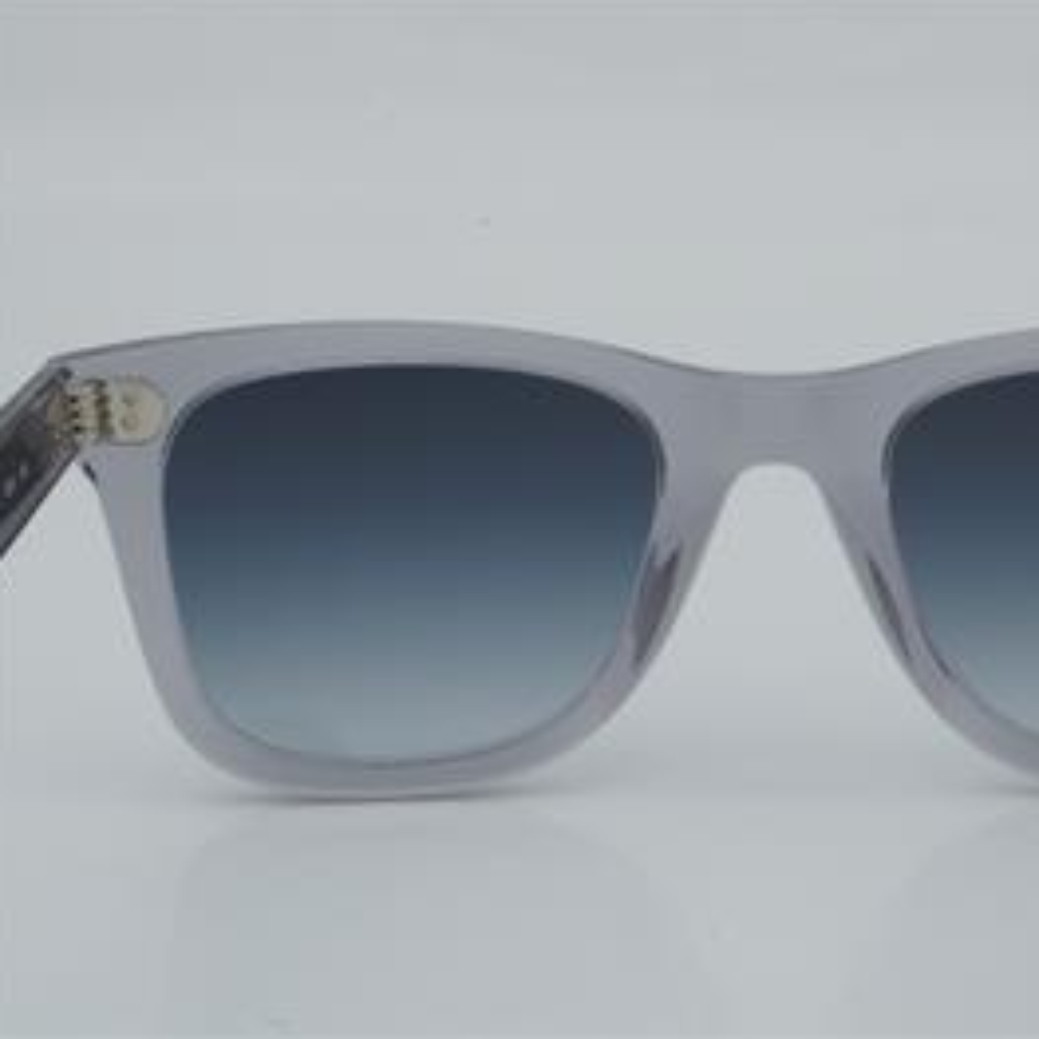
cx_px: 774
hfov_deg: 16.2
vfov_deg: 16.3
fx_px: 3622
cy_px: 518
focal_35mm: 107
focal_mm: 55
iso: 100
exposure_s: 1/4
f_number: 32
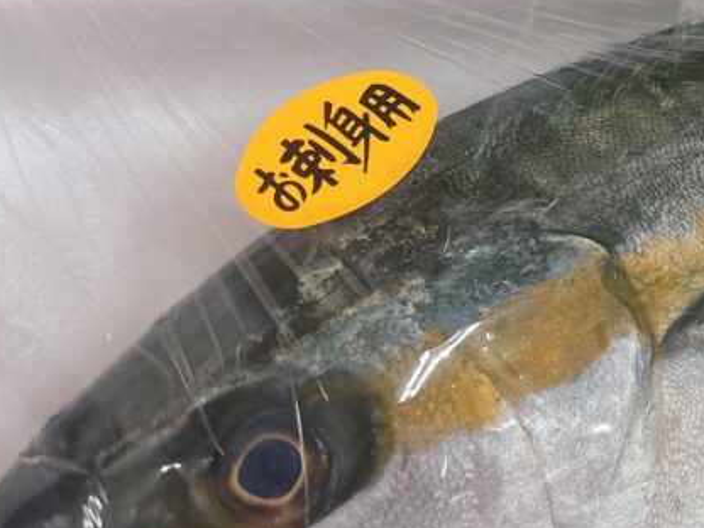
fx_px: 1220
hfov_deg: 29.6
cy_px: 184
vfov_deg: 24.3
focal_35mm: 60
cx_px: 736
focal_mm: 5.96
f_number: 1.6
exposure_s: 1/120
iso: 125
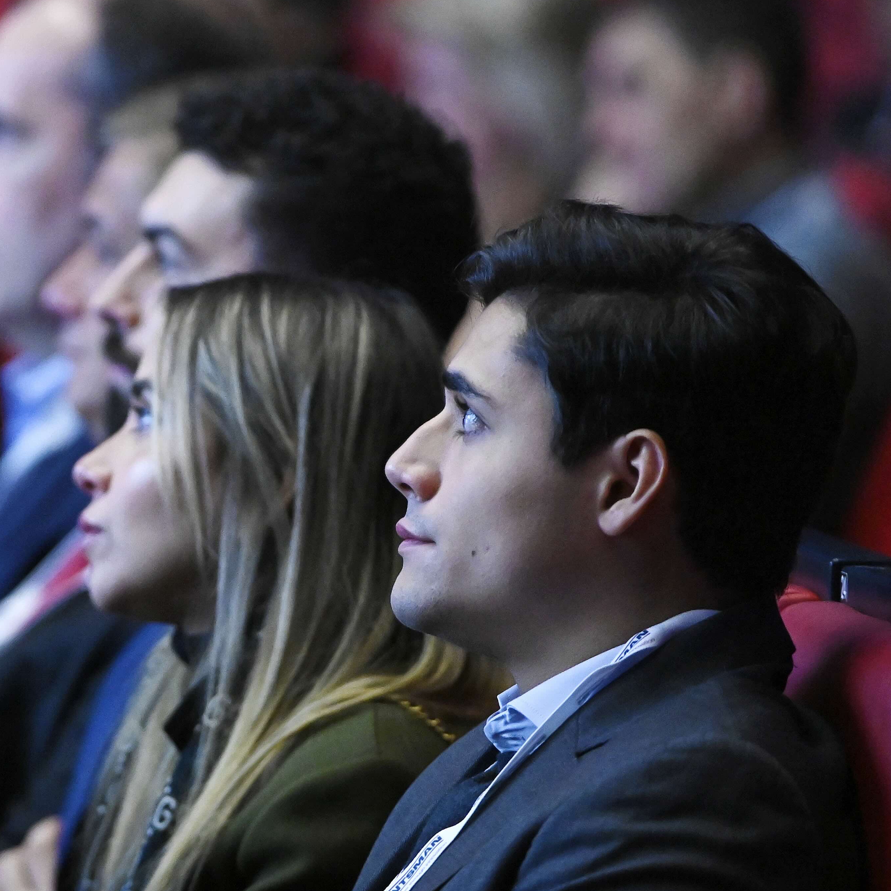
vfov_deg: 3.4
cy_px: 424
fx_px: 14823
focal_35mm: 509
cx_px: 52
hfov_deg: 3.4
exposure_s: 1/80
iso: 10000
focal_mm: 290
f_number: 4
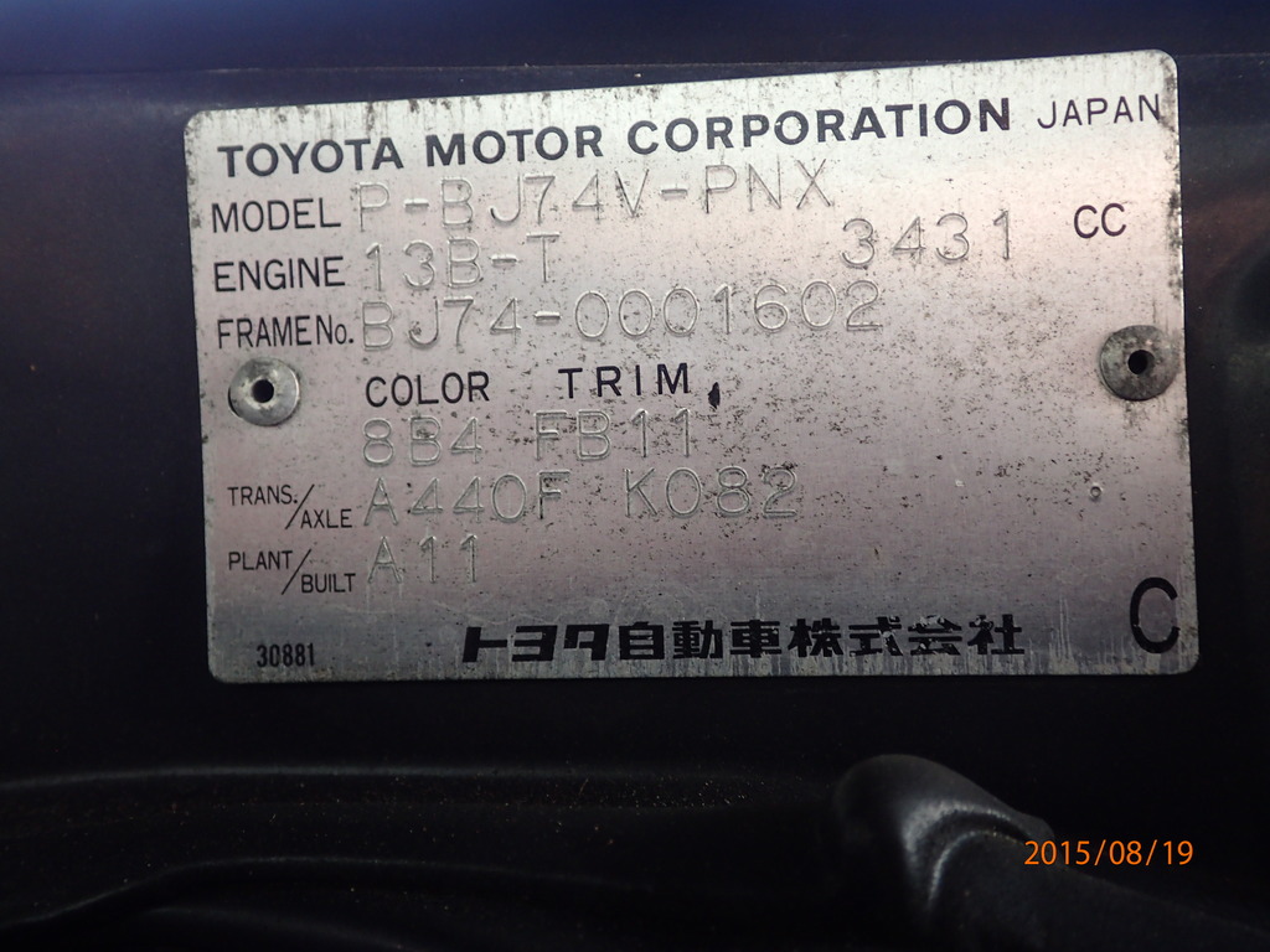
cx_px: 635
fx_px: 1284
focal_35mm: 35
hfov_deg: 52.6
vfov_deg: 40.7
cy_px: 476
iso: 200
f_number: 2.6
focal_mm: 6.42
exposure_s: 1/40
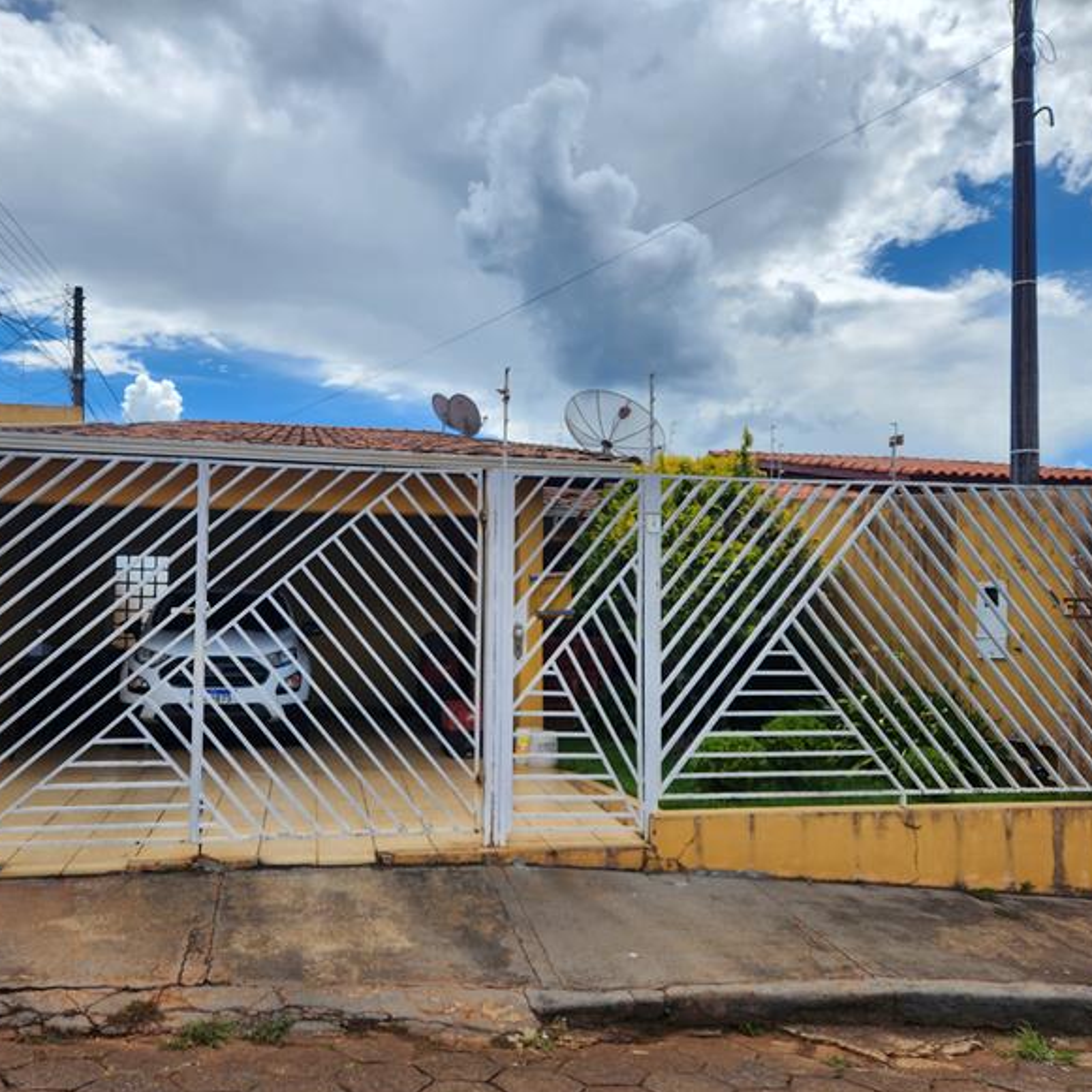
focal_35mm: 28
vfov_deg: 57.3
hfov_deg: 57.2
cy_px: 562
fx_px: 999
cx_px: 483
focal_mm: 5.4
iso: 20
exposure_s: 1/2664
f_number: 1.8
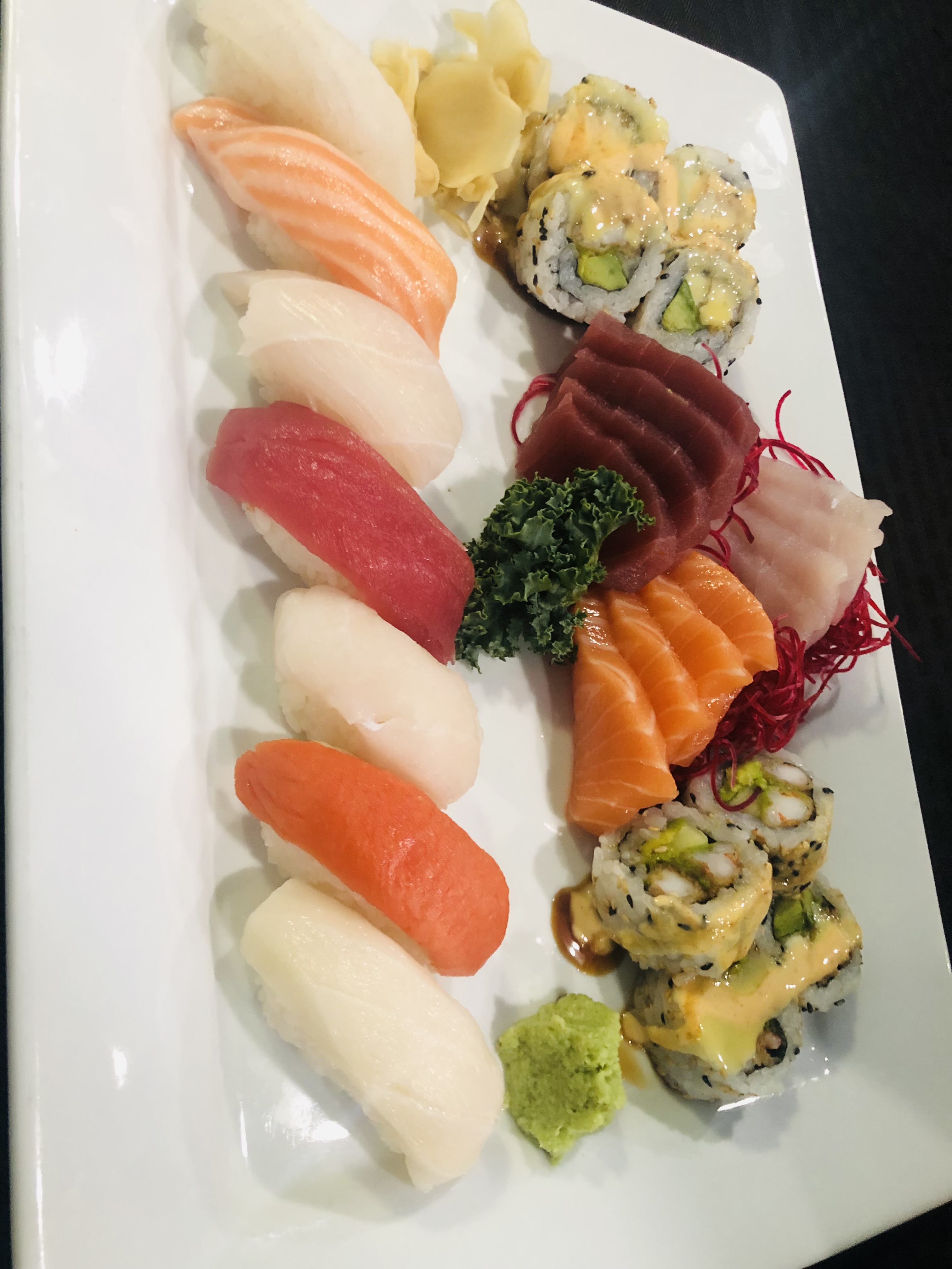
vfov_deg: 63.4
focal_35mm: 28
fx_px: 1027
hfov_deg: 49.7
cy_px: 634
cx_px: 476
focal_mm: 4
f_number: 1.8
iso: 64
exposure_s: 1/15
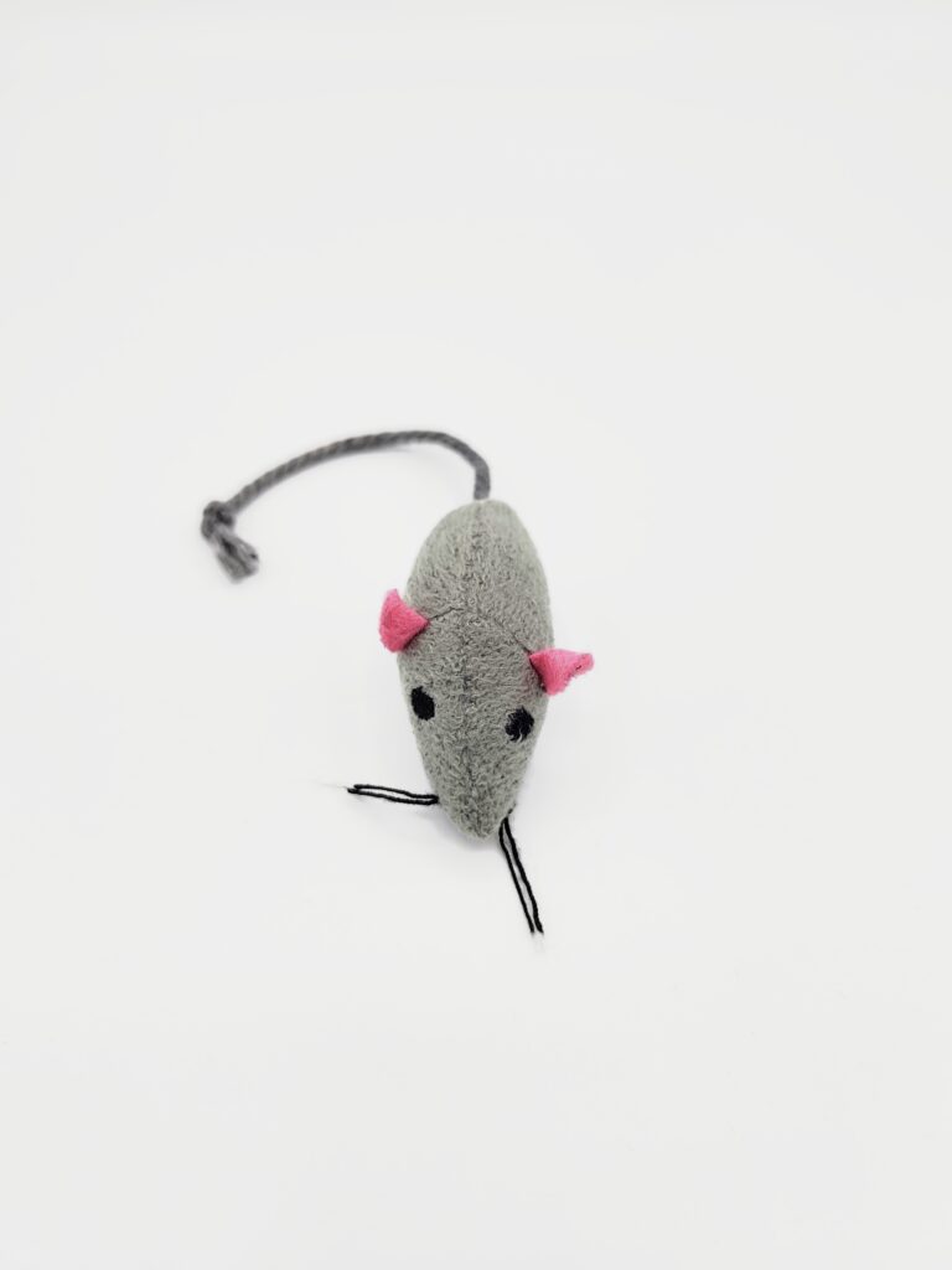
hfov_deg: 58.9
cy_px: 635
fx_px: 843
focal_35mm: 23
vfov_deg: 73.9
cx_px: 476
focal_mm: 6.19
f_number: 1.65
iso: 50
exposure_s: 1/405
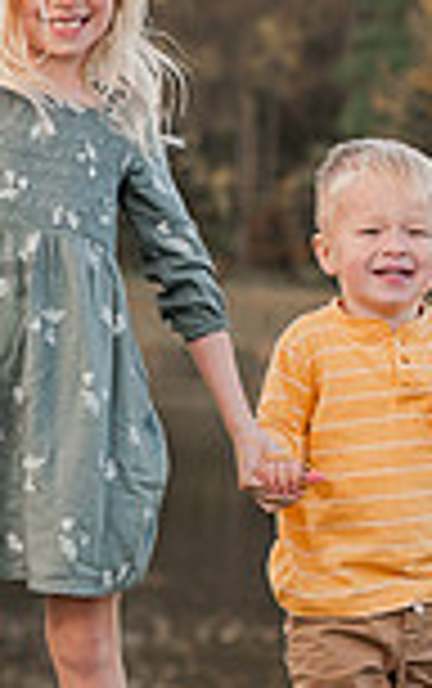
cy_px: 322
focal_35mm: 332
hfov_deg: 4.0
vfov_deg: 6.3
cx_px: -171
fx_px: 6236
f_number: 4
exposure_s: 1/500
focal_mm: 70
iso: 400
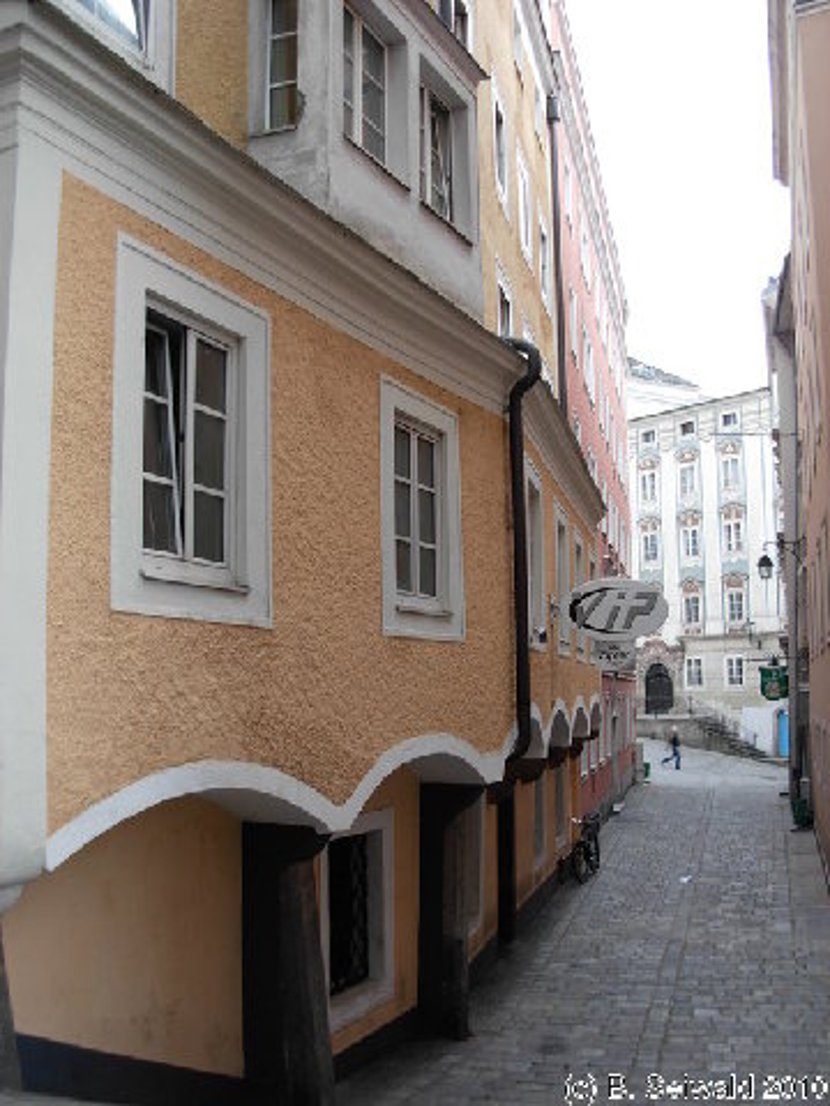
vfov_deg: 49.0
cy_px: 553
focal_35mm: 38
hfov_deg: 37.7
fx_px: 1215
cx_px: 415
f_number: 2.9
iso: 79
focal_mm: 6.3
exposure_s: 1/17.9
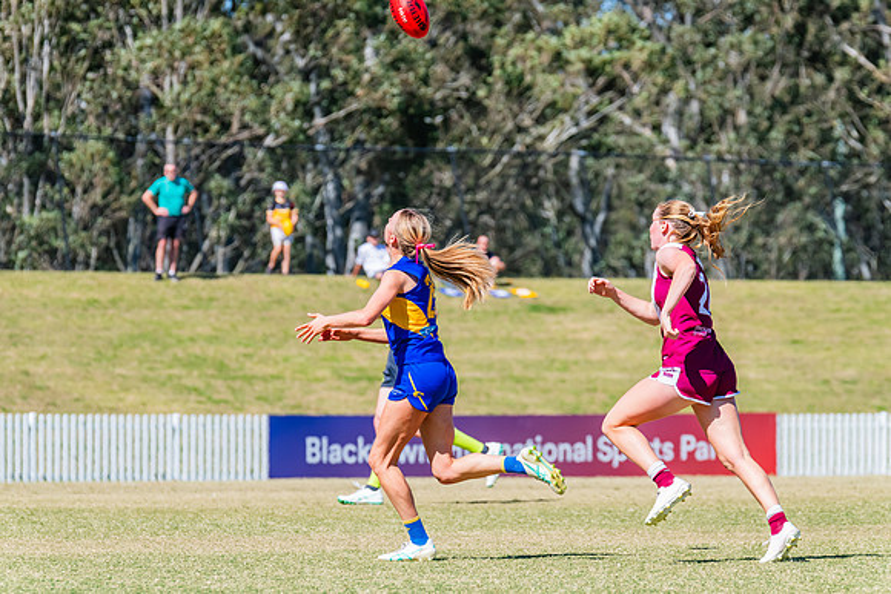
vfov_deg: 3.9
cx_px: 433
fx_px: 8702
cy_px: 296
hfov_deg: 5.9
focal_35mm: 352
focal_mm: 330
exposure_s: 1/1600
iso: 800
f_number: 10
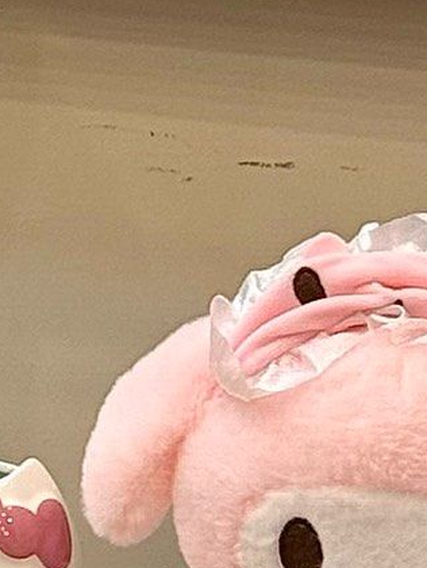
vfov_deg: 6.3
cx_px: -738
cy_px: -368
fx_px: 5112
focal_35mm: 311
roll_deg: +0.2
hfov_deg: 4.6
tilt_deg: -9.5
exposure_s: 1/50
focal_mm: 6.76
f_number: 1.78
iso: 64
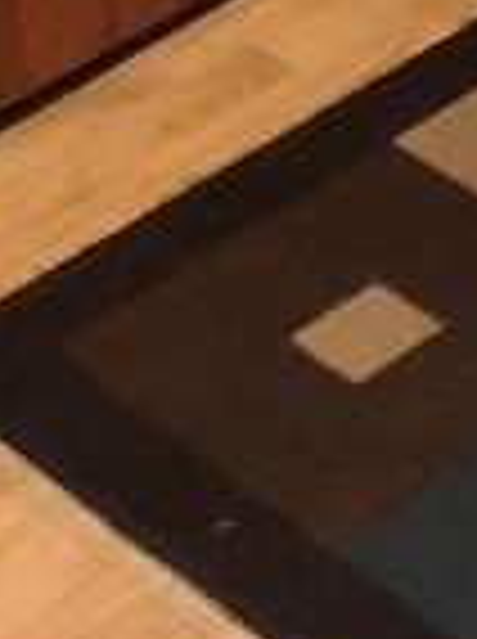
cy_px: -1238
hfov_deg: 7.2
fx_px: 3723
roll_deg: +1.9
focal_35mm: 202
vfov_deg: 8.4
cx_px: 711
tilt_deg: -12.9
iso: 500
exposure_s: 1/30
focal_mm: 3.99
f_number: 1.8
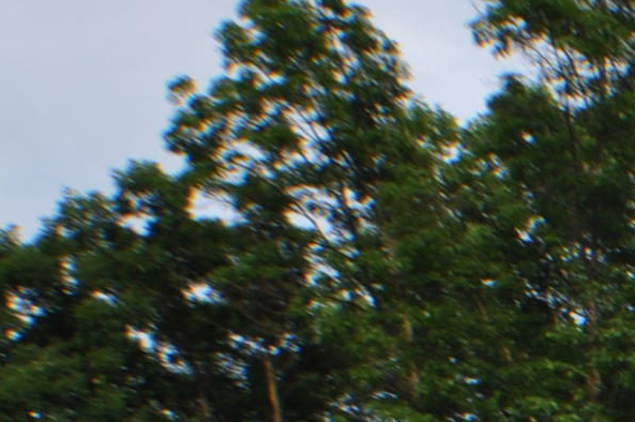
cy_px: 892
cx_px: 1348
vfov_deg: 7.2
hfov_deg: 10.3
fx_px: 3207
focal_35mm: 182
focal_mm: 24
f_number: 11
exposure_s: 1/200
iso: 200
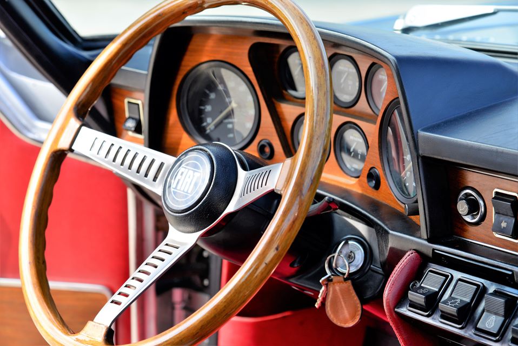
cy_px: 173
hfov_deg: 17.1
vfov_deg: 11.4
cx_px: 259
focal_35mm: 120
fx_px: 1728
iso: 320
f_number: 6.3
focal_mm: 120
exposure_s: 1/250
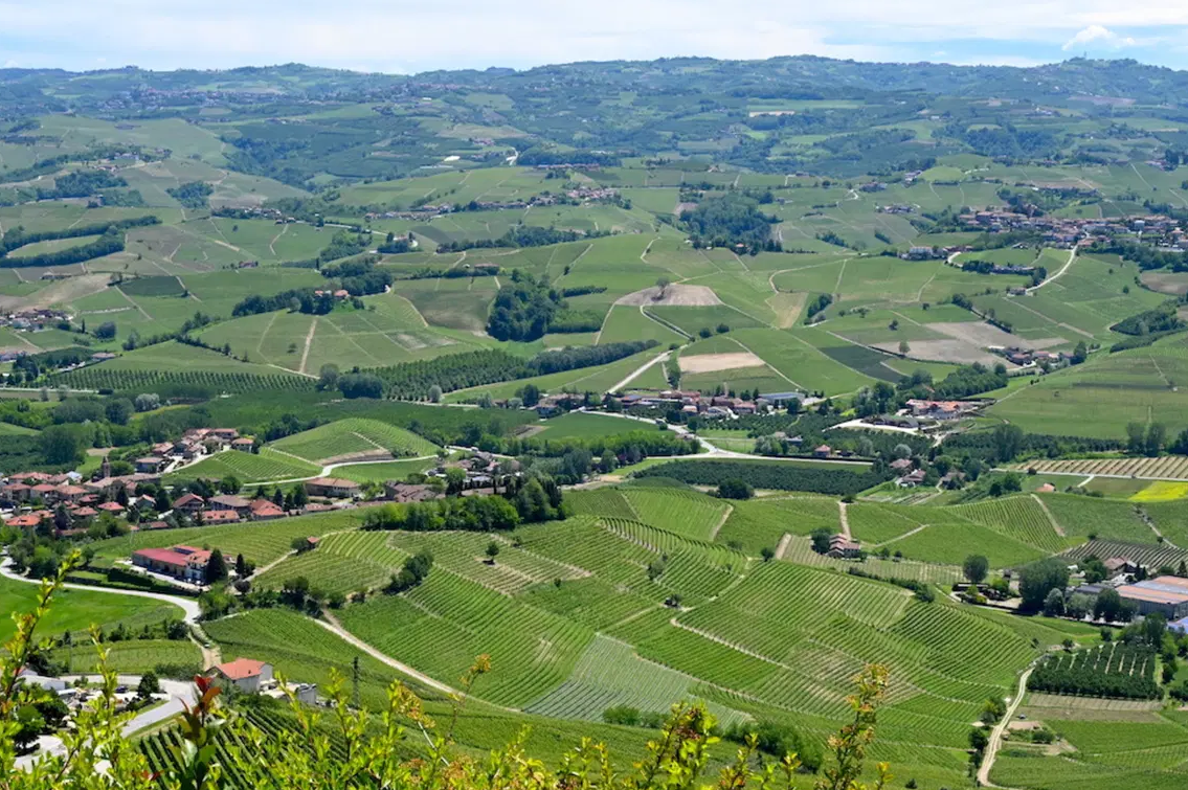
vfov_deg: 18.4
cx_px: 608
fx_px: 2440
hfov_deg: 27.4
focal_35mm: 74
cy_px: 401
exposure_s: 1/1000
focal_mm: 70
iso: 4000
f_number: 22
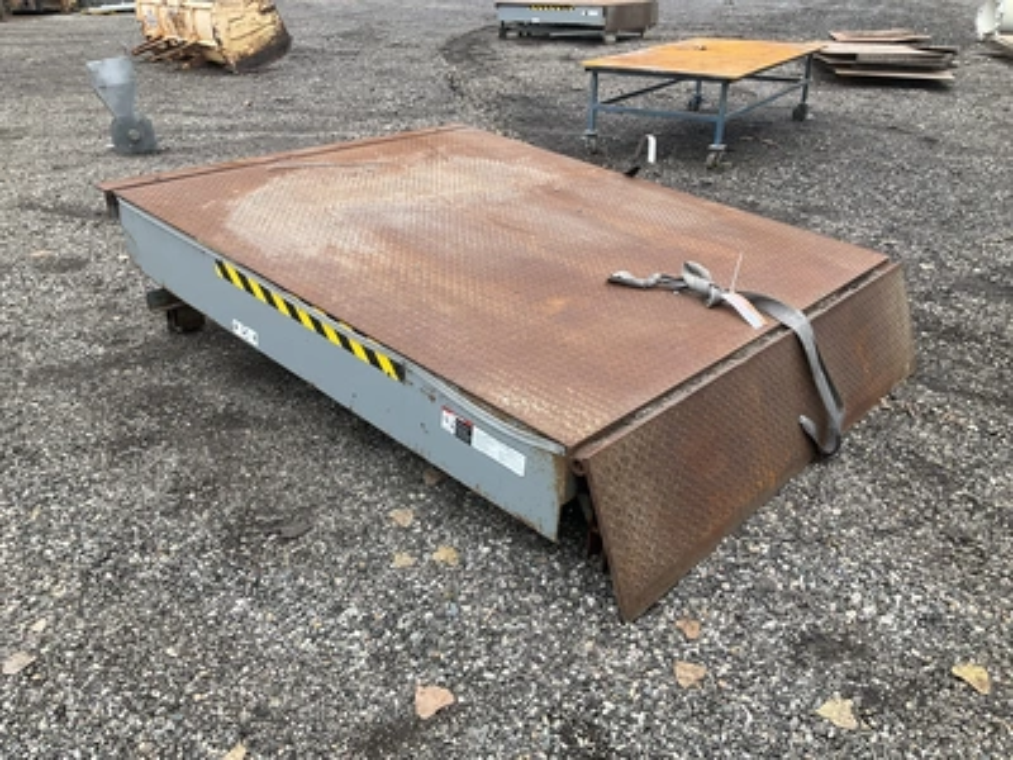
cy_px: 380
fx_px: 849
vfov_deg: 48.2
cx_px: 506
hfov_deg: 61.7
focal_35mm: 29
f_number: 1.8
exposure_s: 1/360
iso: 25
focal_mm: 3
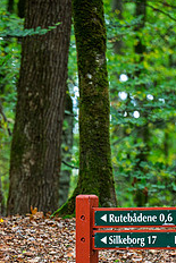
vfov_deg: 4.8
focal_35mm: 433
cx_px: 22
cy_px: 216
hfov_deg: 3.2
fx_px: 3170
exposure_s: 1/250
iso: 500
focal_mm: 173
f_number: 2.8
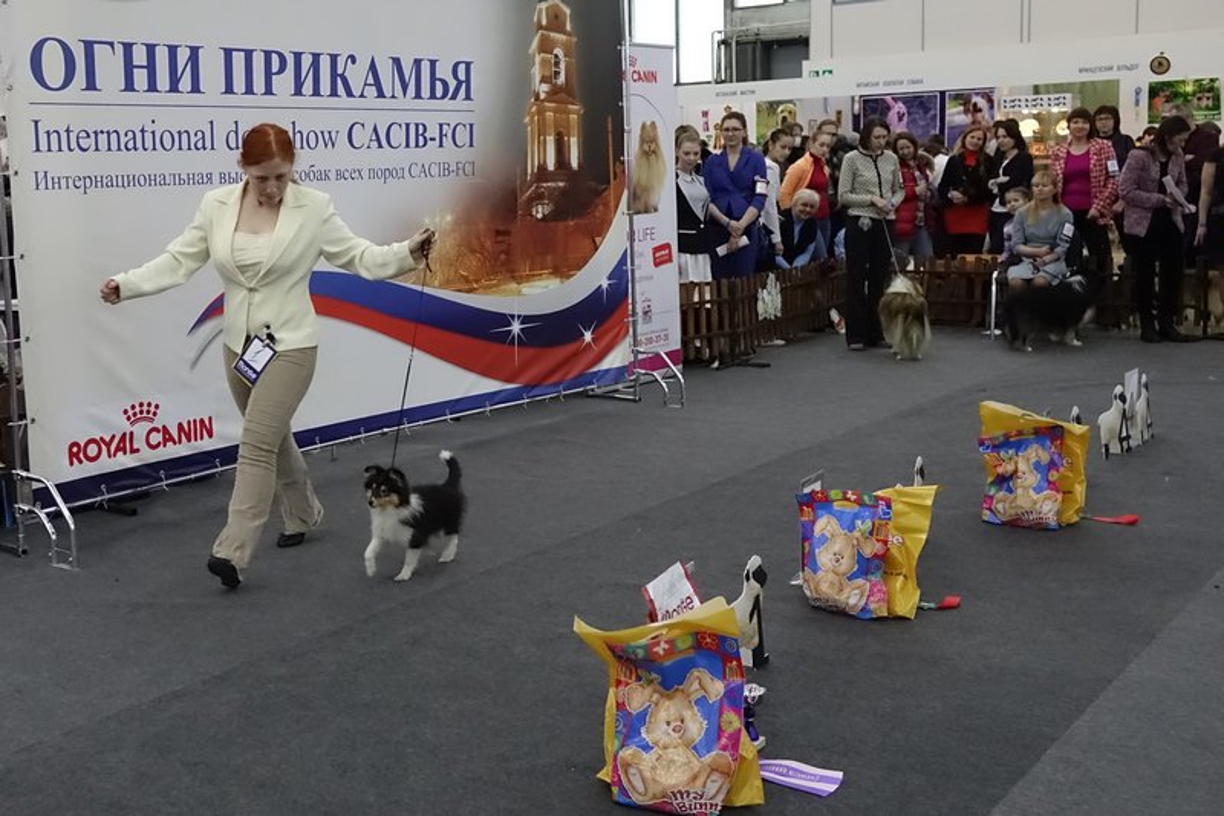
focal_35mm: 32
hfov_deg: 58.7
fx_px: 1088
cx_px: 612
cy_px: 408
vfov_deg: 41.1
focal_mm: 11.8
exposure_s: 1/250
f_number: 2.8
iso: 2500
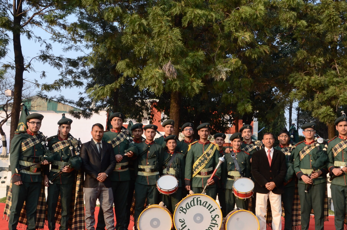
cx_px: 207
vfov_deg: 29.0
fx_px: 443
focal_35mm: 46
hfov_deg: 42.6
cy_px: 146
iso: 400
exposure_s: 1/125
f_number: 11
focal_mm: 22
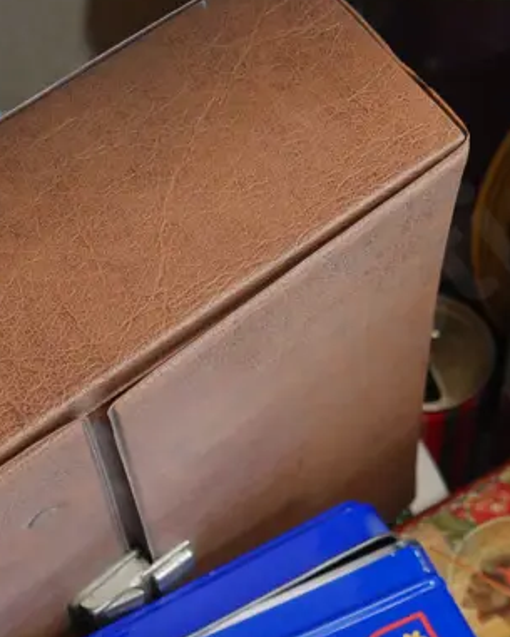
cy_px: 350
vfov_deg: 22.7
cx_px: 349
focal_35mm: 84
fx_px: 1584
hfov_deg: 18.2
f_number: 3.6
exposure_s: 1/60
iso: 2000
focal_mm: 16
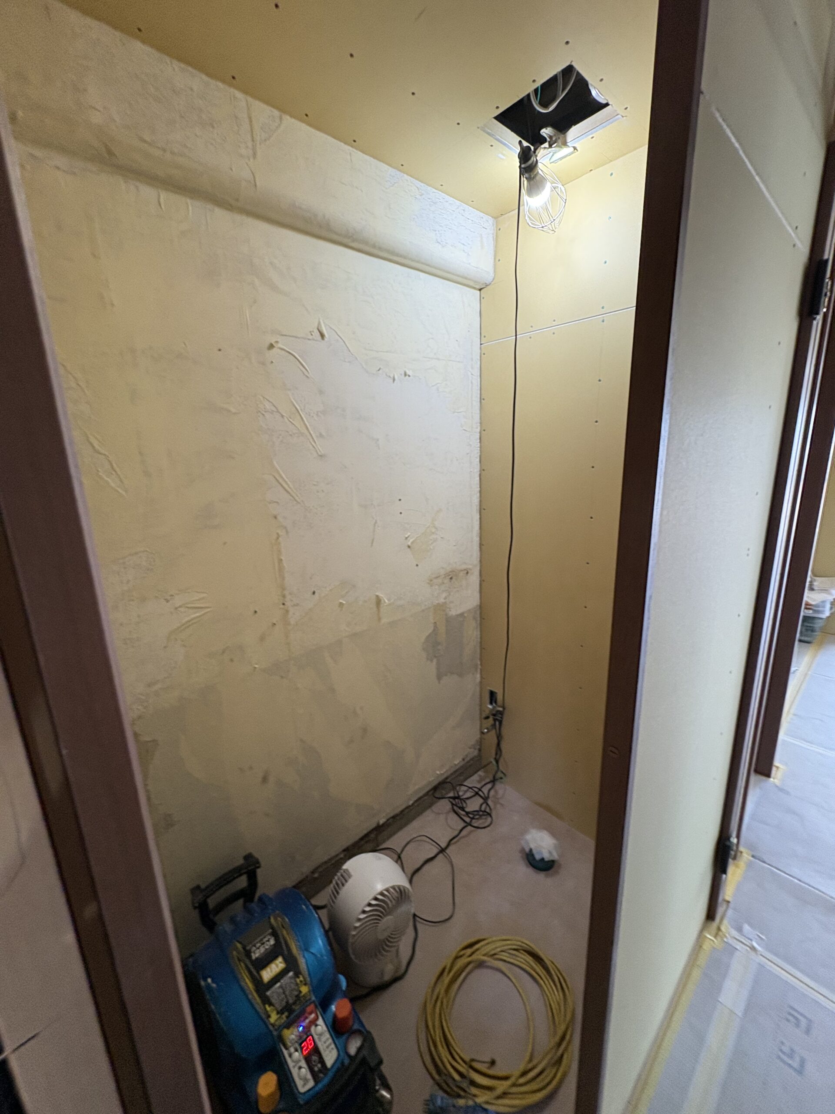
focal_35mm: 14
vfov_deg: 102.1
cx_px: 418
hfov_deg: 85.7
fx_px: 450
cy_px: 557
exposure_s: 1/50
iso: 200
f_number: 2.2
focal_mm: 2.22
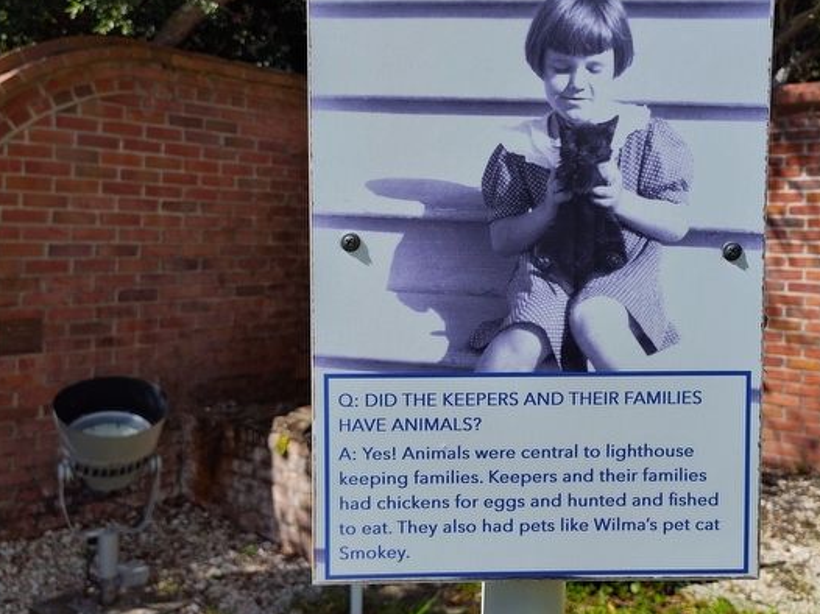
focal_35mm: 35
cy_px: 224
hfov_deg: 52.4
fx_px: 829
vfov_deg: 40.3
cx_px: 482
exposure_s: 1/1156
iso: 100
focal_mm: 5.56
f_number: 1.8
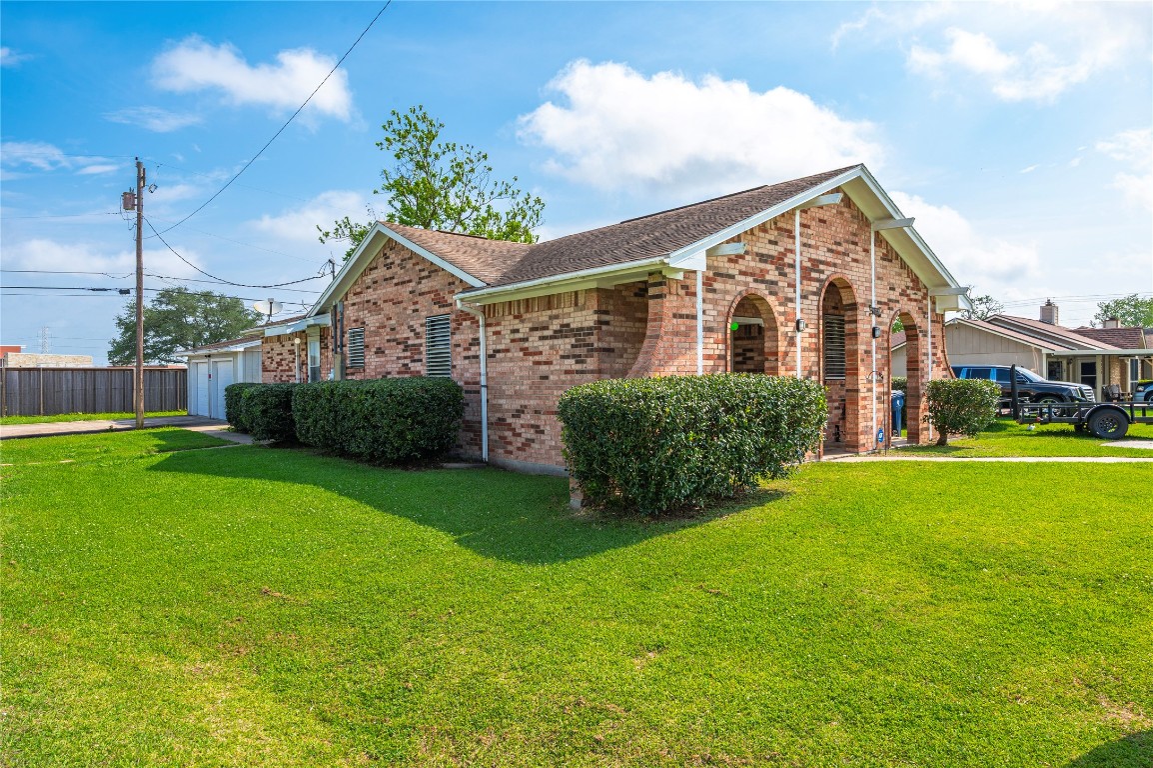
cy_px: 384
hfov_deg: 78.6
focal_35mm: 22
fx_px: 704
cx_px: 576
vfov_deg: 57.2
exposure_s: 1/125
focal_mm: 22
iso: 100
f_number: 11
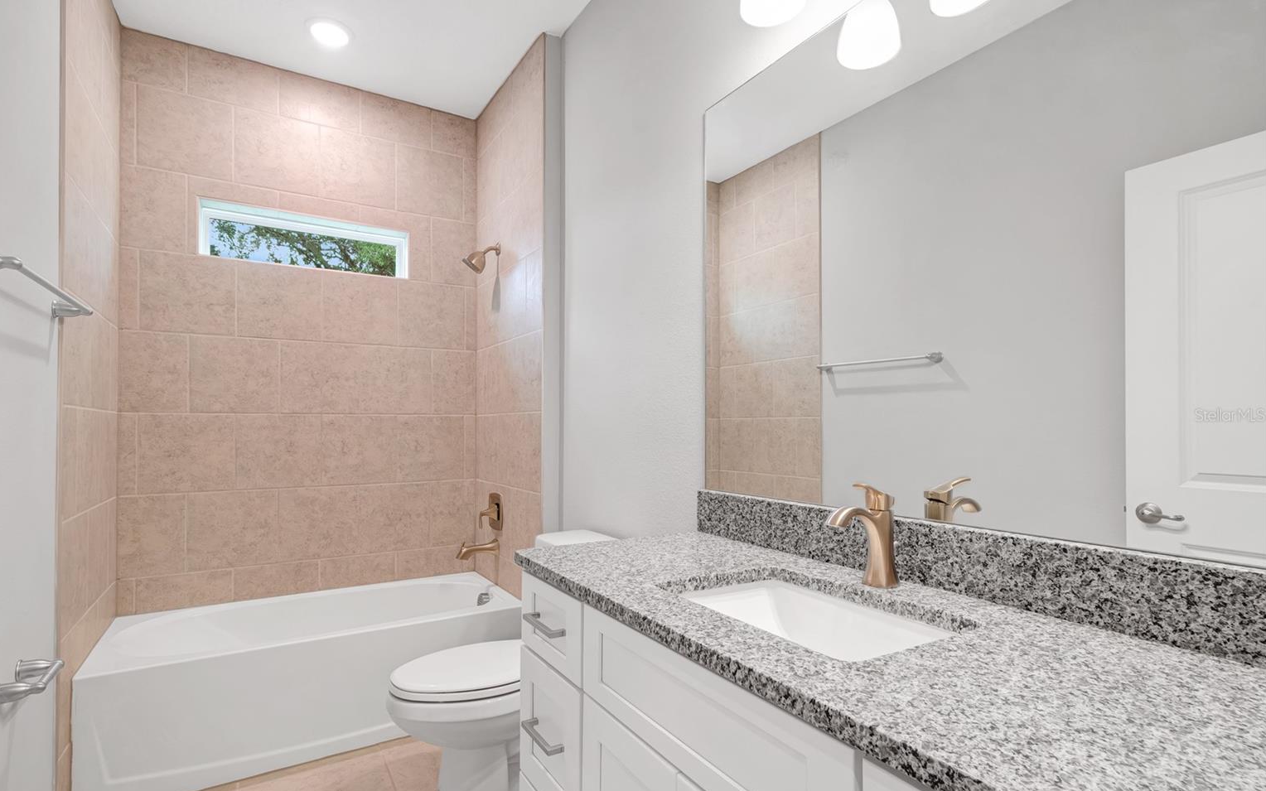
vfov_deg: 71.2
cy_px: 415
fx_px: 552
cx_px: 606
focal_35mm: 16
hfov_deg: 97.8
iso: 250
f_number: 9
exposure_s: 1/13
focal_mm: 10
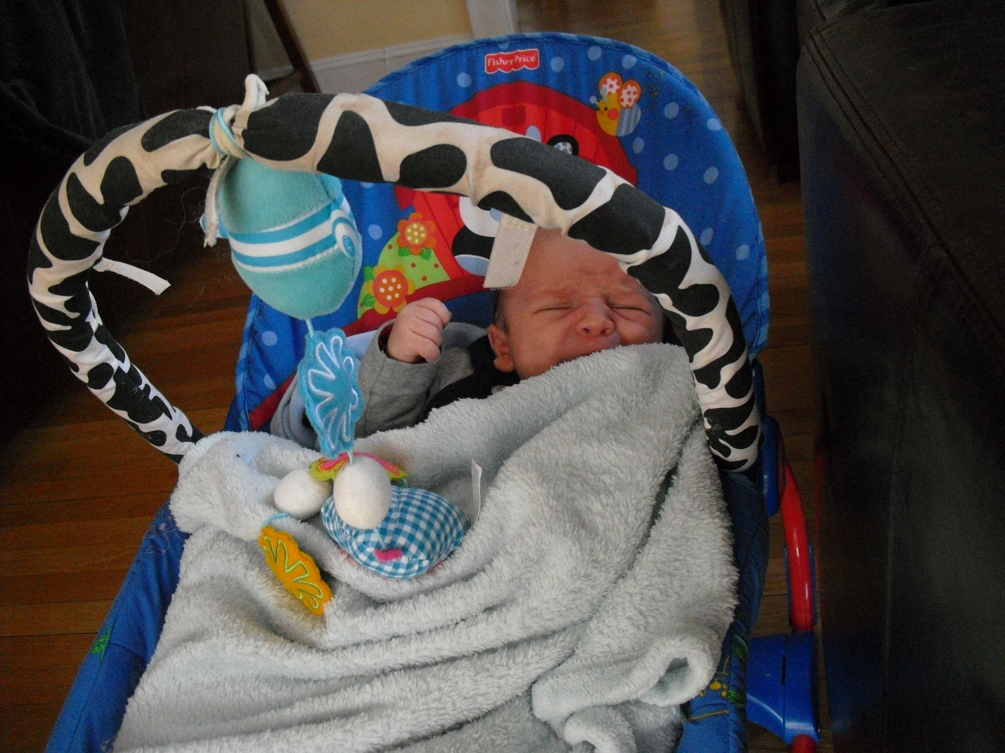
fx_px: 1045
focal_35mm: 36
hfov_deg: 51.4
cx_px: 502
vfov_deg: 39.7
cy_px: 376
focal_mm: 6.3
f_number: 3.1
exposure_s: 1/125
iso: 800
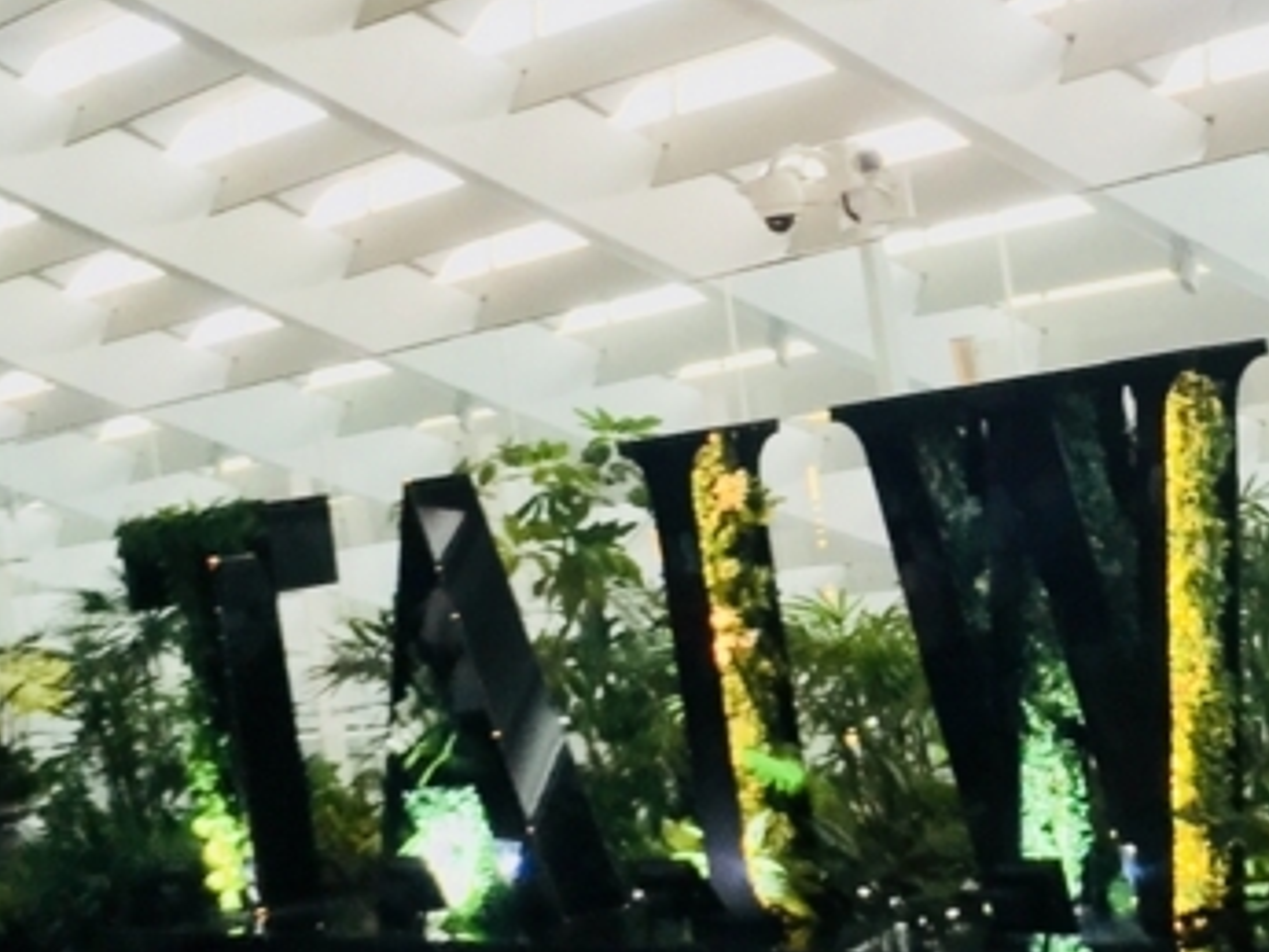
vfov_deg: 17.1
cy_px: 290
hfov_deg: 22.4
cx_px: 1026
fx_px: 3154
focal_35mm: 86
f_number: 2.2
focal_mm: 4.15
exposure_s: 1/120
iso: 40
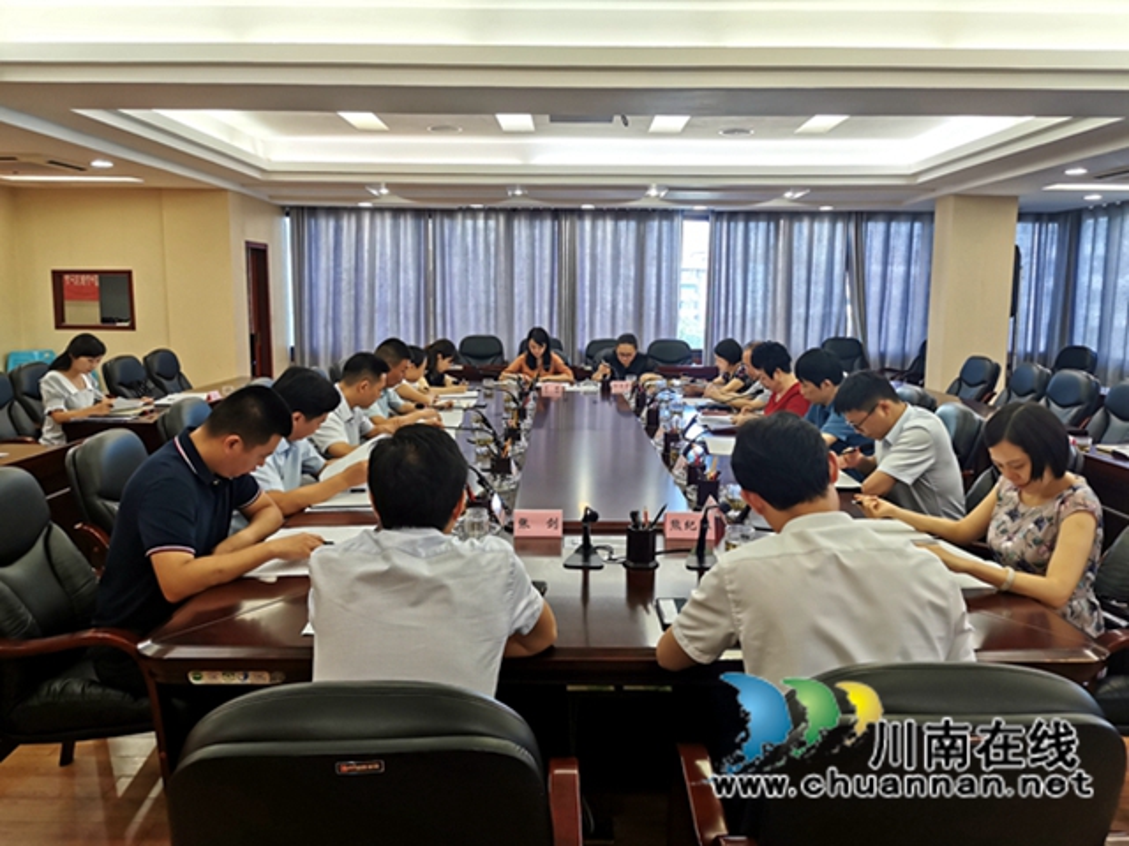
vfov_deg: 51.4
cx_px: 564
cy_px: 423
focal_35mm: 27
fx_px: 881
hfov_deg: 65.3
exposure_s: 1/100
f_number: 1.6
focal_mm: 5.56
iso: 80
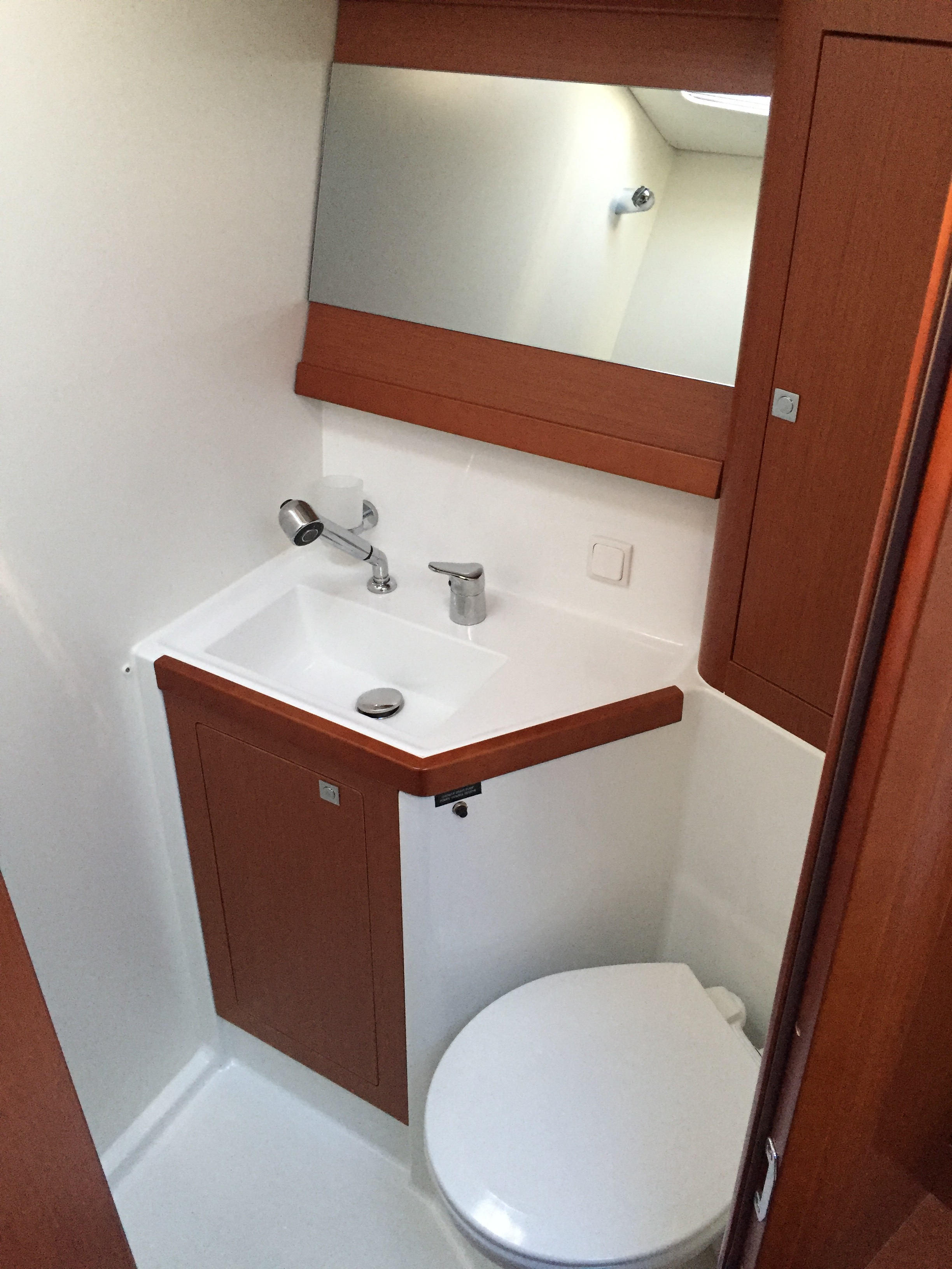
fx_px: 1063
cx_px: 476
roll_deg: -0.2
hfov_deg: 48.2
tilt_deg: -32.6
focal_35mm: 29
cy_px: 634
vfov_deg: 61.7
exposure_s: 1/25
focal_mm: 4.15
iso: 250
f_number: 2.2
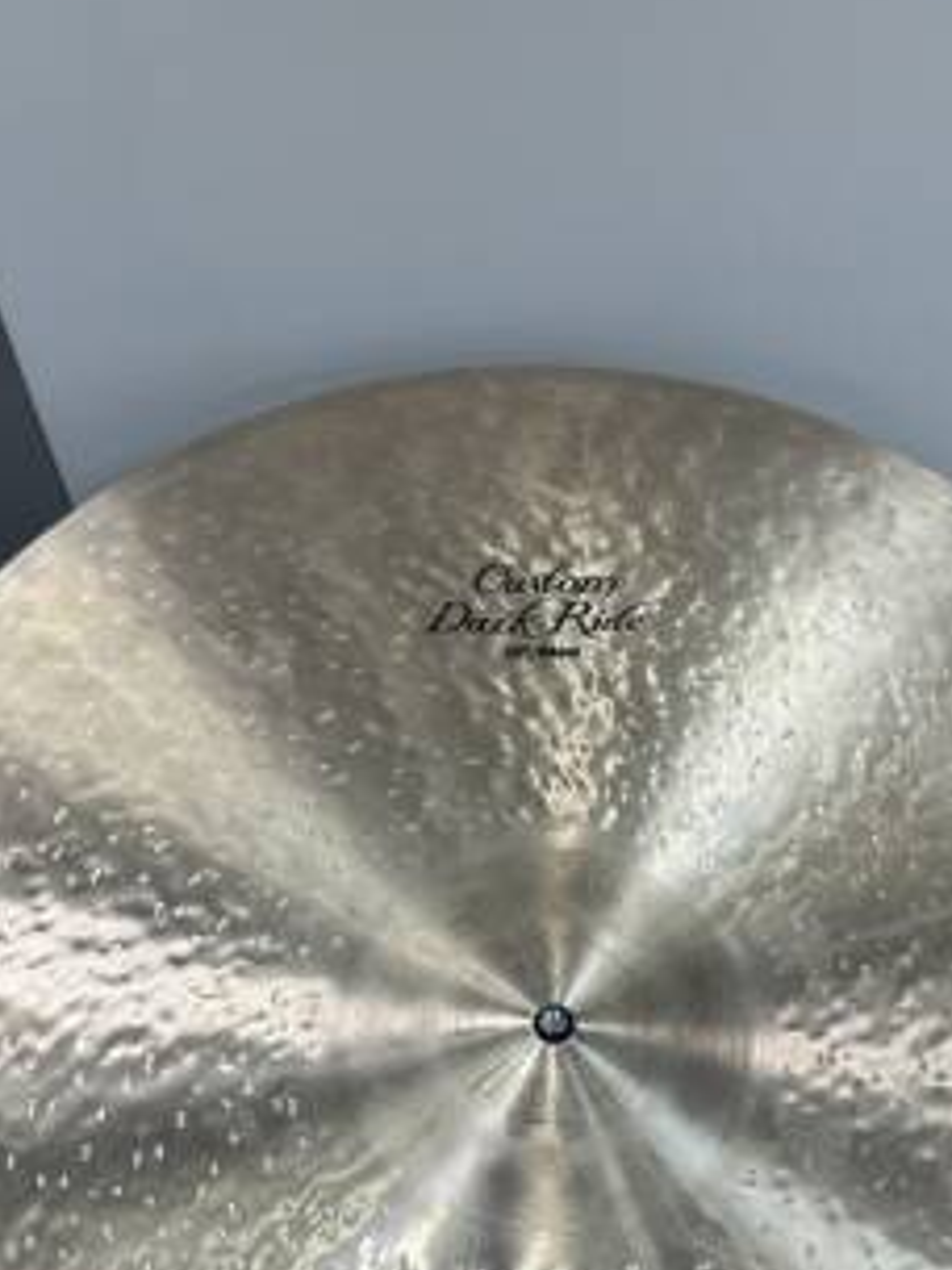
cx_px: 534
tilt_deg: -59.1
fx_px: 1503
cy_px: 1019
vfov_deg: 43.6
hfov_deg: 35.1
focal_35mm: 41
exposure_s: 1/120
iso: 64
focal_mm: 6.86
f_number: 1.78
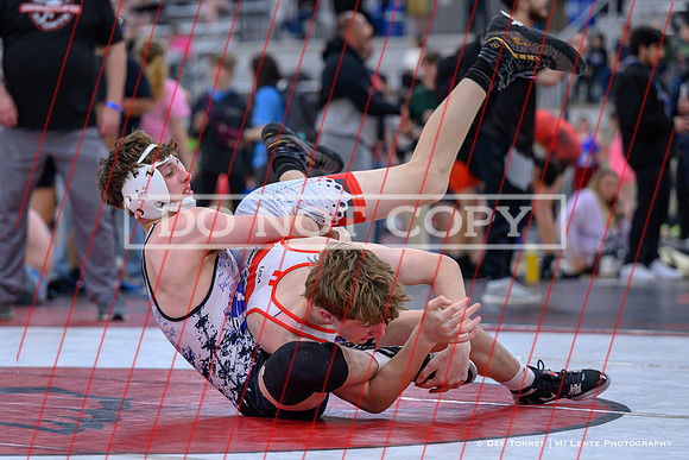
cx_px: 245
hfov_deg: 13.2
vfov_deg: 8.9
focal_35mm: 155
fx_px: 2965
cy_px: 275
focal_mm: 104
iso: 1100
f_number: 2.8
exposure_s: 1/640
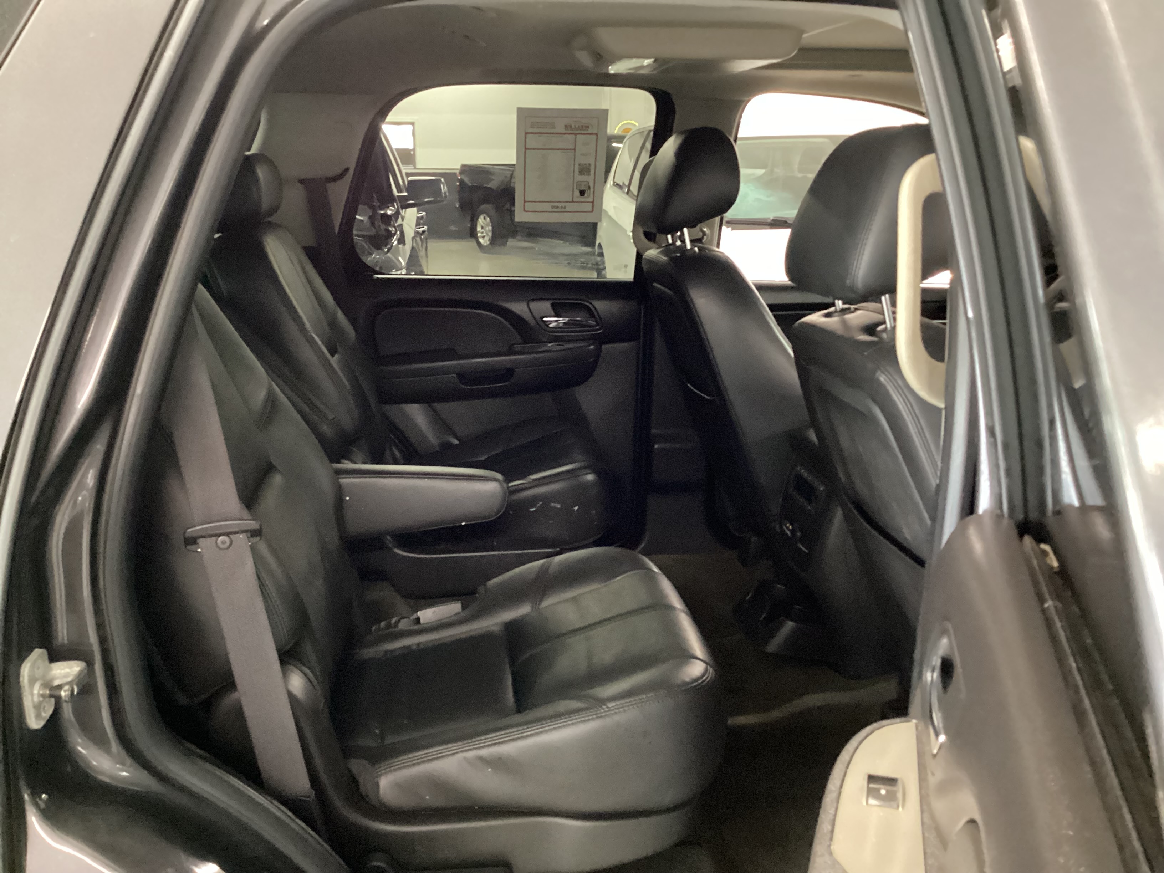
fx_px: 1042
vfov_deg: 45.4
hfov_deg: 58.4
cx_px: 582
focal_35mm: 31
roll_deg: +0.7
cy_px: 436
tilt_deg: -16.6
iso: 640
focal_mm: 3.3
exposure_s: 1/20
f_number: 2.4
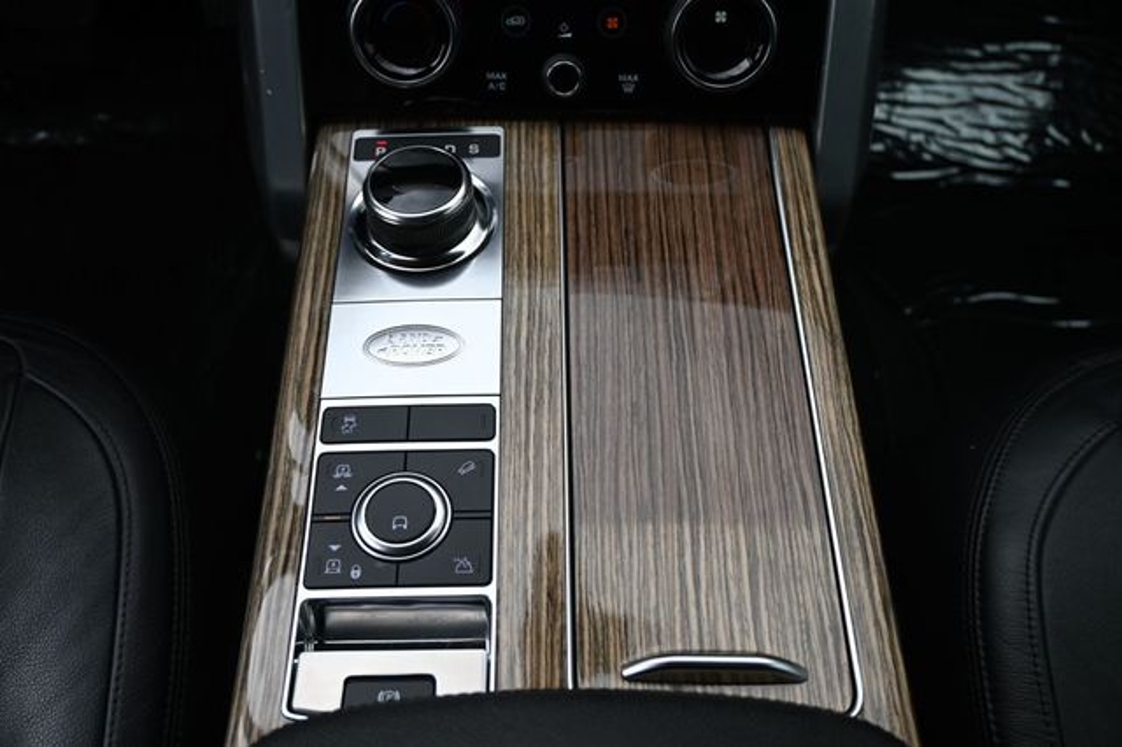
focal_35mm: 38
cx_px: 561
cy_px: 374
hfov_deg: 51.3
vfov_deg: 35.5
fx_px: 1168
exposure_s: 1/250
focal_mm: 25
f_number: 4.2
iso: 250
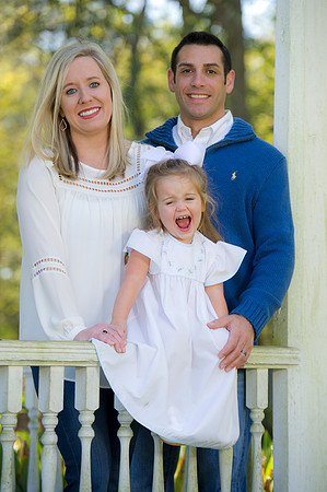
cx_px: 164
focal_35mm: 116
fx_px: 1584
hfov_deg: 11.8
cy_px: 246
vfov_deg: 17.7
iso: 200
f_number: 3.5
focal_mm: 116
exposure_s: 1/200
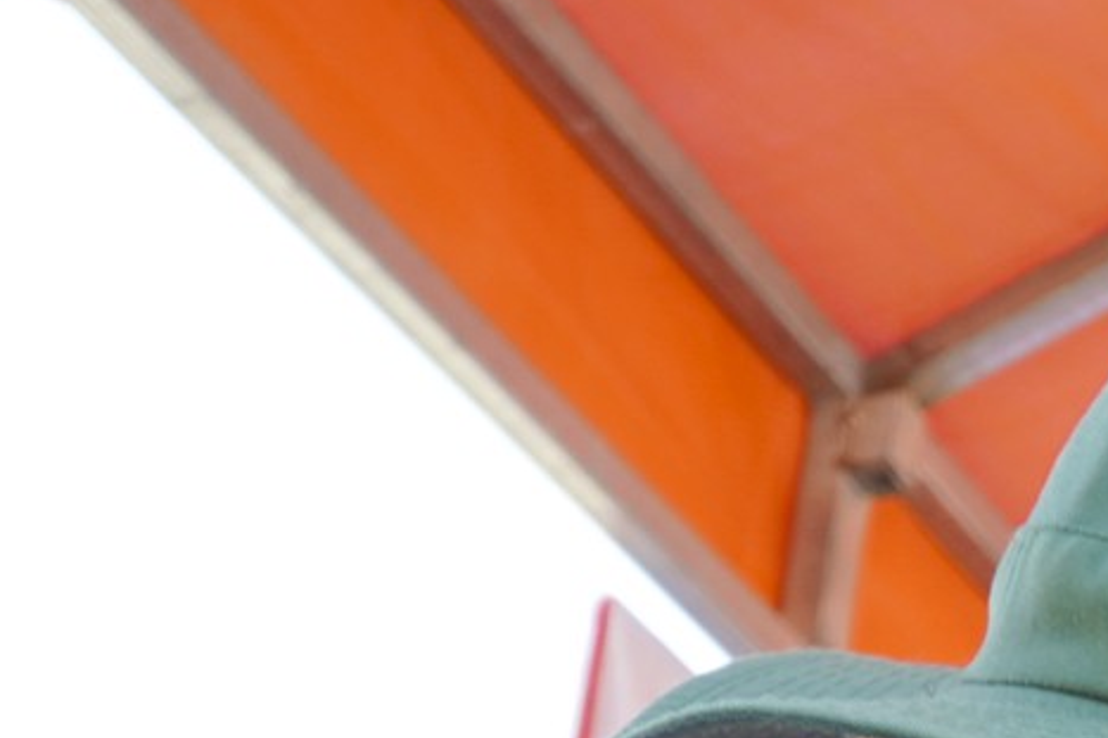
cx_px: 2316
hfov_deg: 12.1
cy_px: 1987
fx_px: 4553
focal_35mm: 148
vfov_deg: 8.2
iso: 100
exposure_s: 1/160
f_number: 4
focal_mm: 18
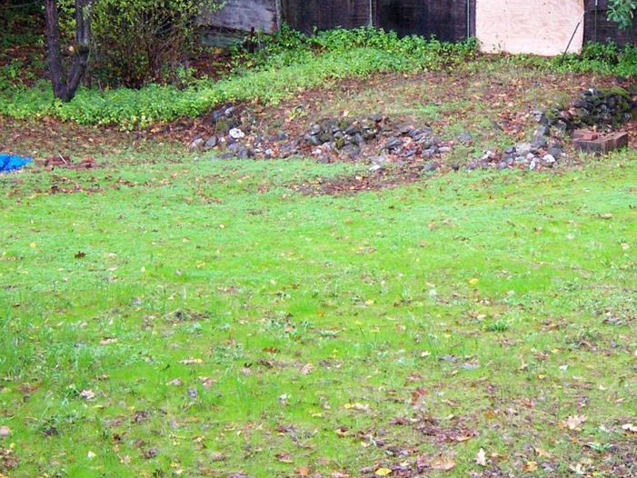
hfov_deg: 24.9
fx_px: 1417
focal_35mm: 77
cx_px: 514
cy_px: 168
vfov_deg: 19.1
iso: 160
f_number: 2.8
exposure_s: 1/60
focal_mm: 7.5
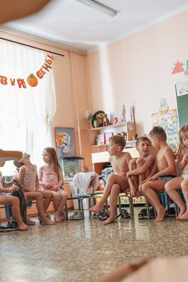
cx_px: 144
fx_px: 352
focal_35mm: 45
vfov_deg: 43.6
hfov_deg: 29.3
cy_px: 145
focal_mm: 28
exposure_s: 1/320
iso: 2500
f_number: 4.5
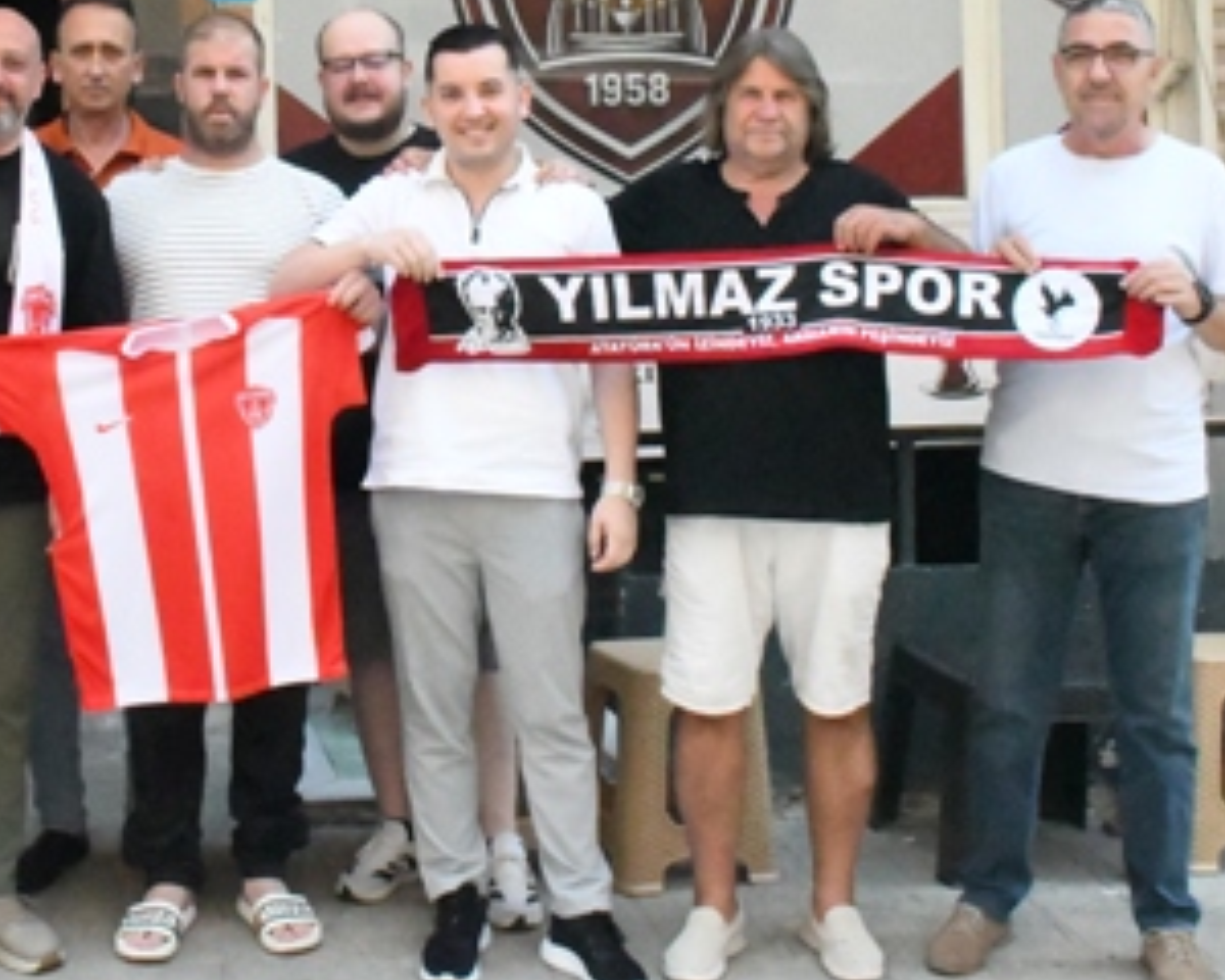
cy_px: 161
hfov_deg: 27.6
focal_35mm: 68
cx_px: 359
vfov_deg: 22.1
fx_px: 2465
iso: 32000
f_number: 16
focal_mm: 23
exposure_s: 1/1000
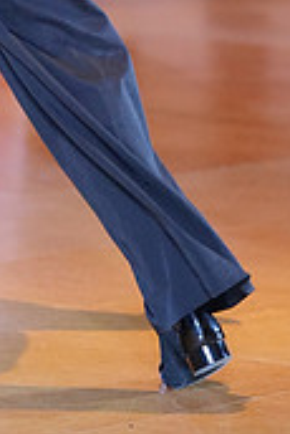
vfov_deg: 4.7
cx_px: -100
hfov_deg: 3.2
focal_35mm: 436
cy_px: -242
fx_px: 5257
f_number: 3.5
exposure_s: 1/500
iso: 4000
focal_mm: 129
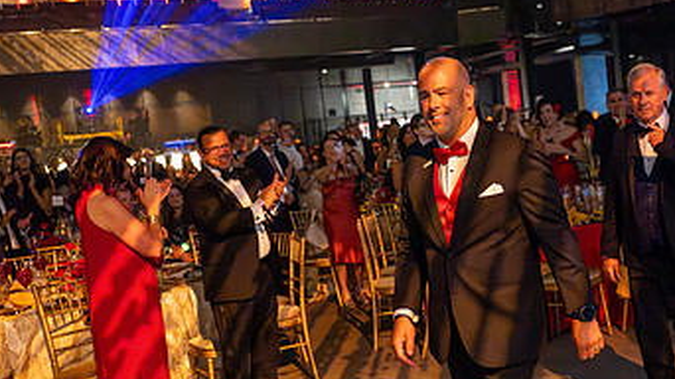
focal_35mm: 56
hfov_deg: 36.2
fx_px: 1002
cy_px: 221
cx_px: 525
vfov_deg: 21.4
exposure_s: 1/500
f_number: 3.2
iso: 25600
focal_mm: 31.5
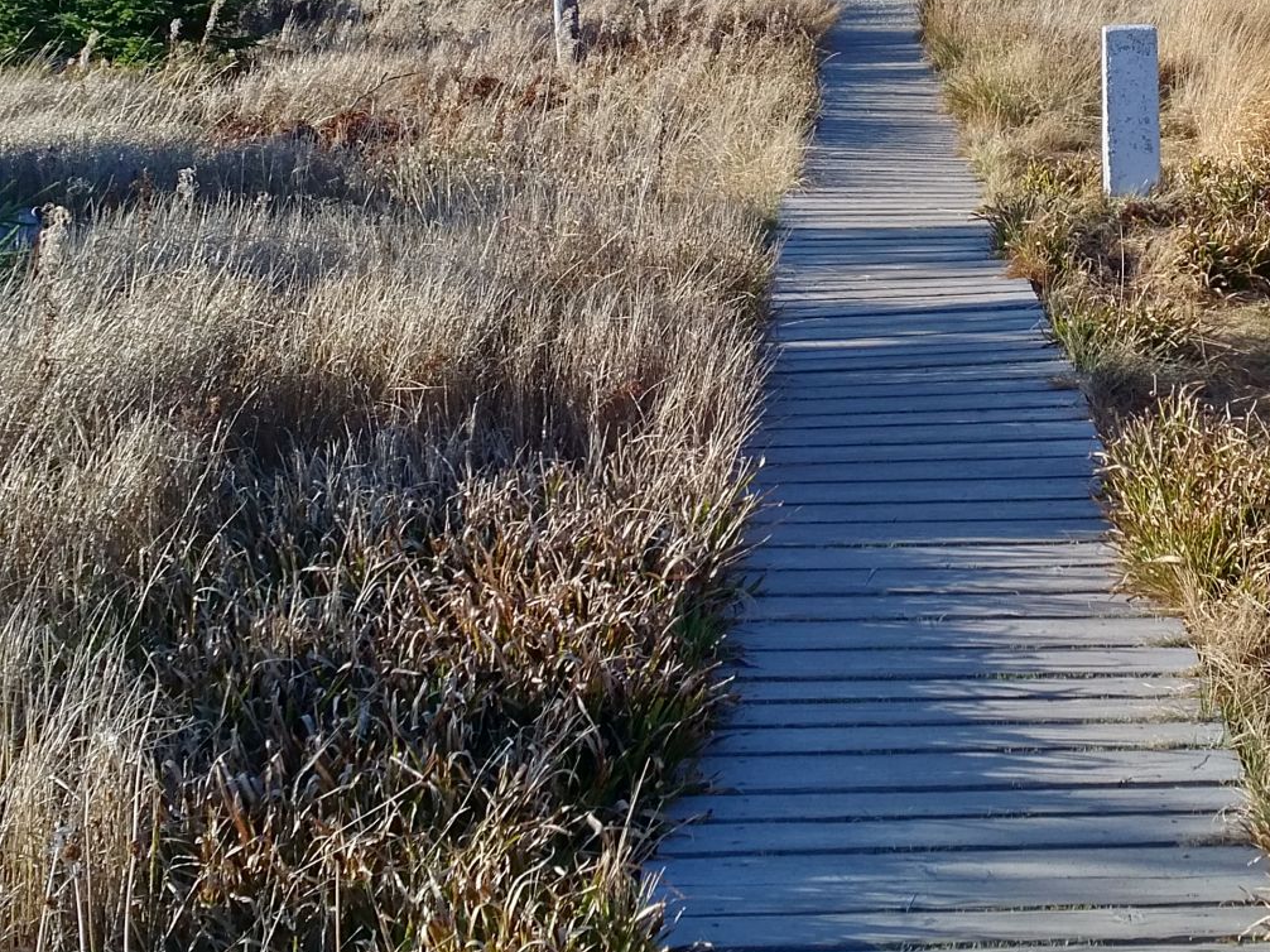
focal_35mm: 62
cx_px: 930
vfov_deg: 22.8
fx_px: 2274
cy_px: 14
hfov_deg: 30.7
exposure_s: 1/2215
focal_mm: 4.75
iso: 50
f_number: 2.2
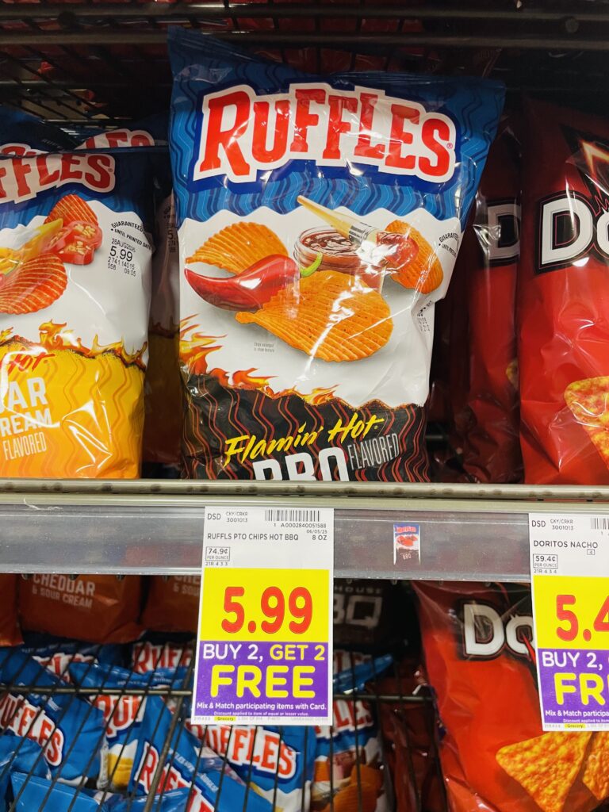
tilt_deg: -17.0
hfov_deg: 53.1
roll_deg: +0.1
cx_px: 304
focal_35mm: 26
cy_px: 406
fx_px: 610
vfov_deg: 67.3
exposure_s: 1/60
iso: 125
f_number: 1.6
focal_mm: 4.2
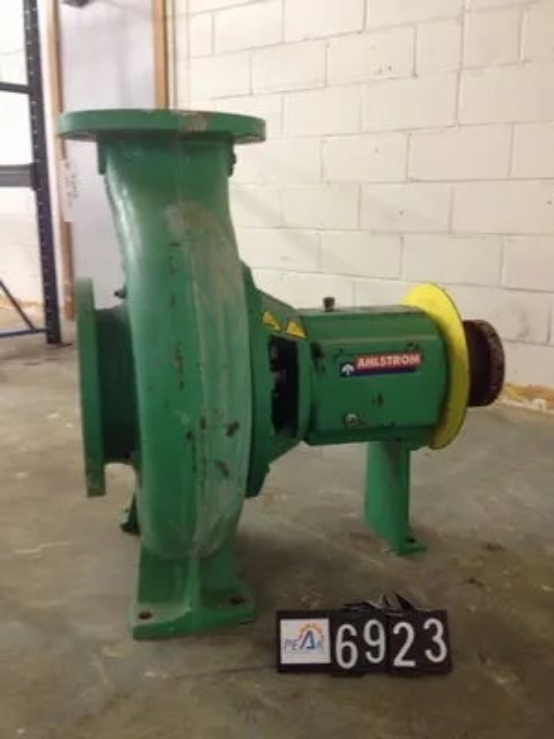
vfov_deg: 52.6
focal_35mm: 35
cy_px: 370
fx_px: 747
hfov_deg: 40.7
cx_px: 277
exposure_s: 1/20
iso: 160
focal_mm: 4.28
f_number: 2.4
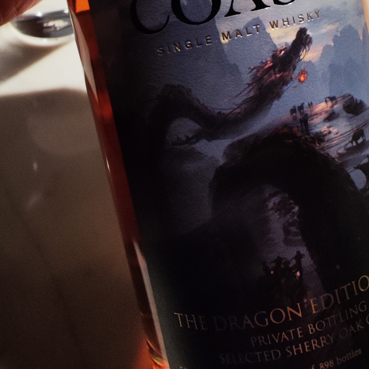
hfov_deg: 64.9
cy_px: 13
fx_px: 277
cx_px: 255
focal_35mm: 23
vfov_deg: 54.7
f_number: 2.2
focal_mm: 2.39
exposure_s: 1/24
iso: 346
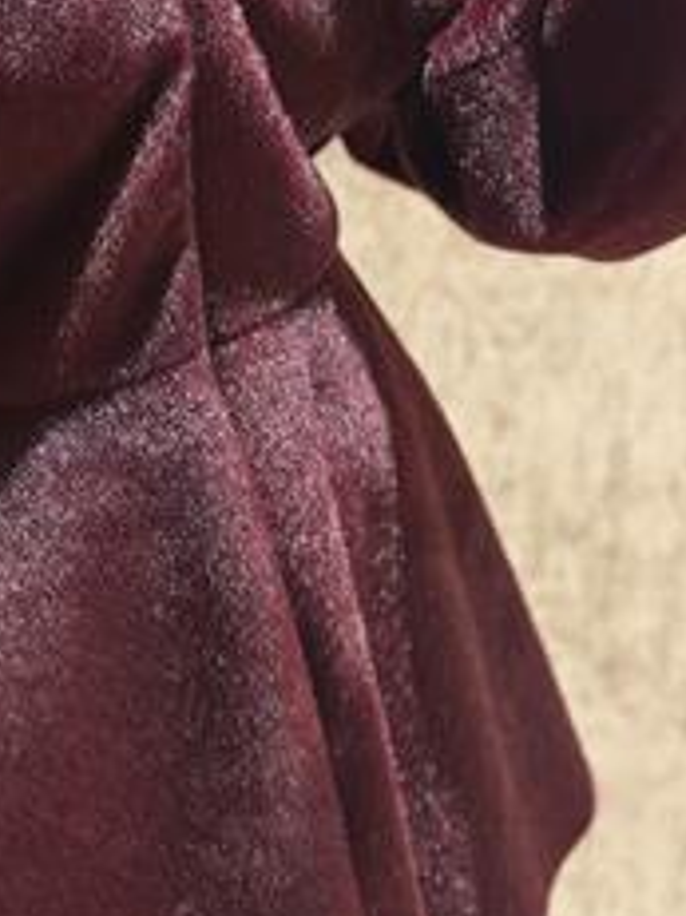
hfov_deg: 13.1
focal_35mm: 111
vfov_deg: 17.7
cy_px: 379
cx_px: -32
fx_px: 2936
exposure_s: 1/33
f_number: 1.78
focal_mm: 6.86
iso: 320
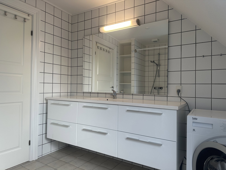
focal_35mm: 24
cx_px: 113
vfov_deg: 56.8
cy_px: 85
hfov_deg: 71.6
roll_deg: -0.4
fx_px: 157
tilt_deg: +0.9
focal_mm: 6.86
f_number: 1.78
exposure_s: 1/109
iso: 64
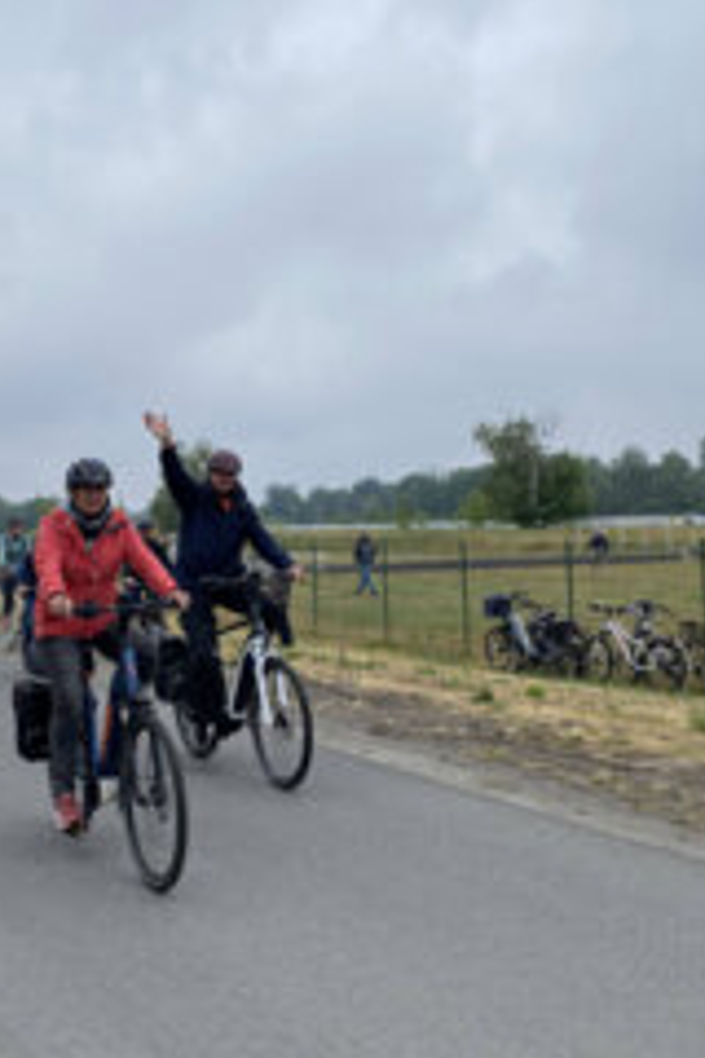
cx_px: 176
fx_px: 1322
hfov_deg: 29.4
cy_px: 485
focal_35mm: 45
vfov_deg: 43.6
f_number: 1.8
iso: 32
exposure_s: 1/2105
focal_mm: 4.2
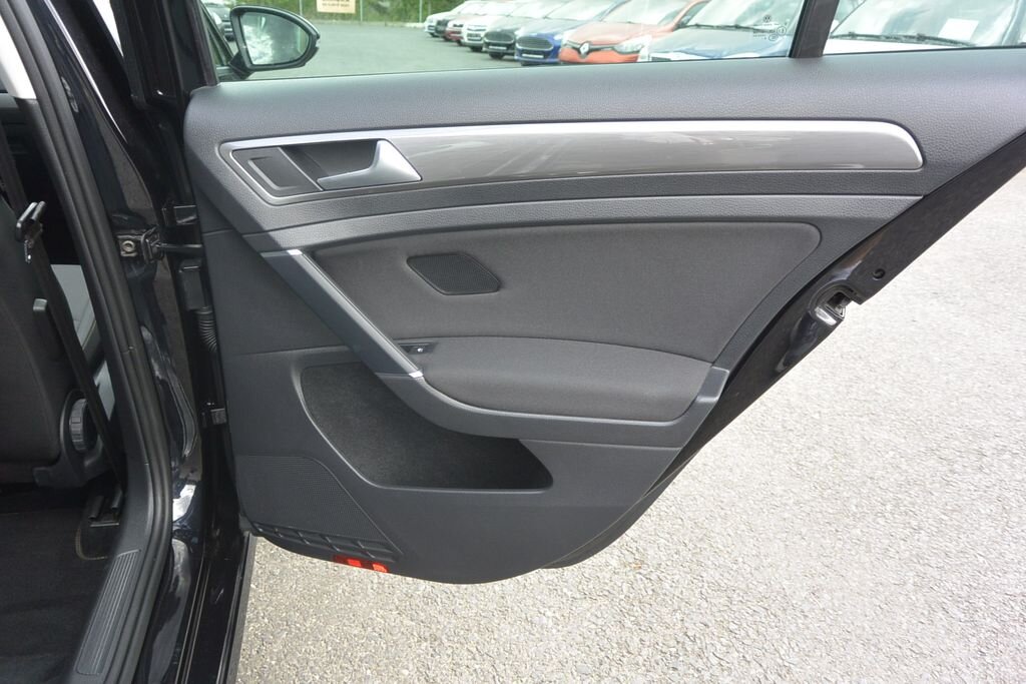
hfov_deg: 67.4
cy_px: 342
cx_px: 513
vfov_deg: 47.9
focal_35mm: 27
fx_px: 770
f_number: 3.5
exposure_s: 1/160
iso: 200
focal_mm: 10
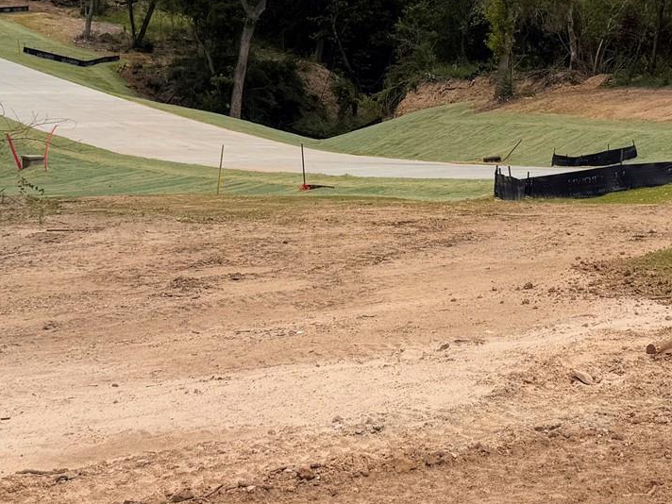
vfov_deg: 21.0
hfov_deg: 27.9
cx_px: 460
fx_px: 1339
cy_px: 78
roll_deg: -1.9
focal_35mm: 69
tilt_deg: -2.3
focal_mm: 6.76
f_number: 1.78
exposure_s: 1/7937
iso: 80
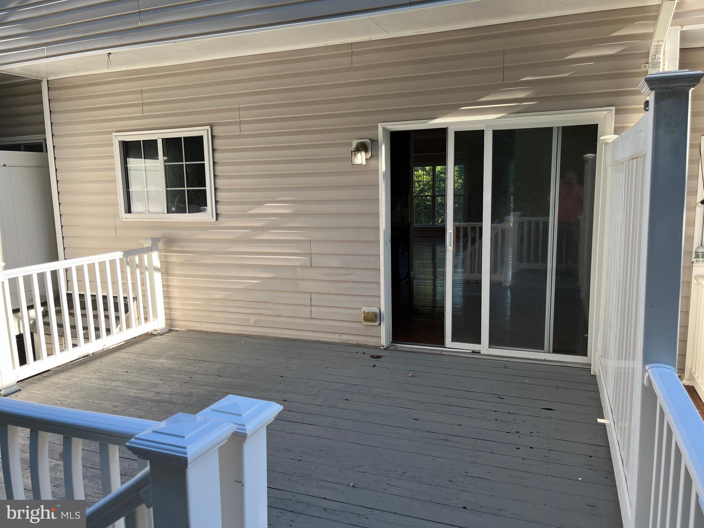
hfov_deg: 67.3
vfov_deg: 53.1
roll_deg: +1.2
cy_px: 264
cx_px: 352
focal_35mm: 26
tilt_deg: -8.4
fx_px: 529
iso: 50
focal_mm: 5.1
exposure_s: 1/766
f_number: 1.6
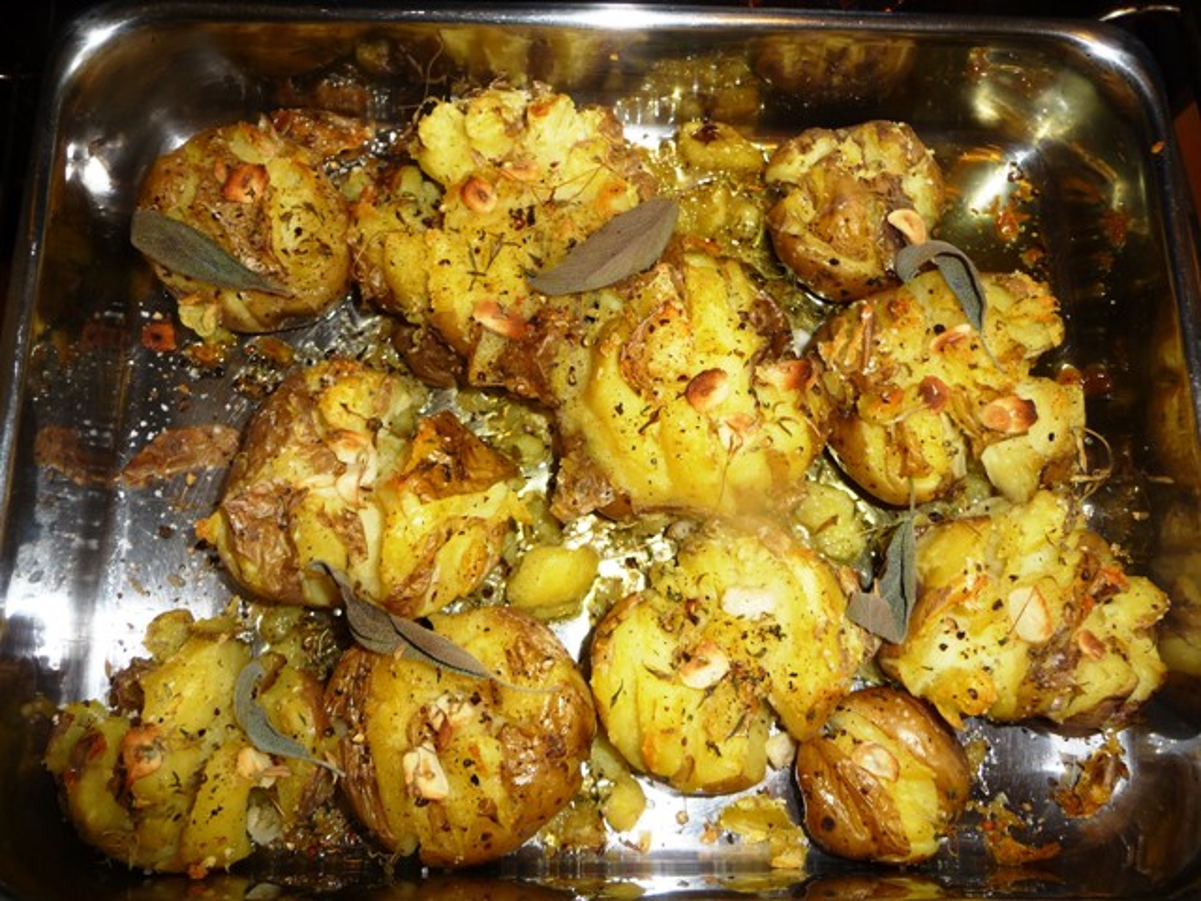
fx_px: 971
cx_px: 600
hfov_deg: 63.4
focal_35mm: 28
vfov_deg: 49.7
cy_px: 450
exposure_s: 1/30
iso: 100
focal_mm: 4.7
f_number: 3.3
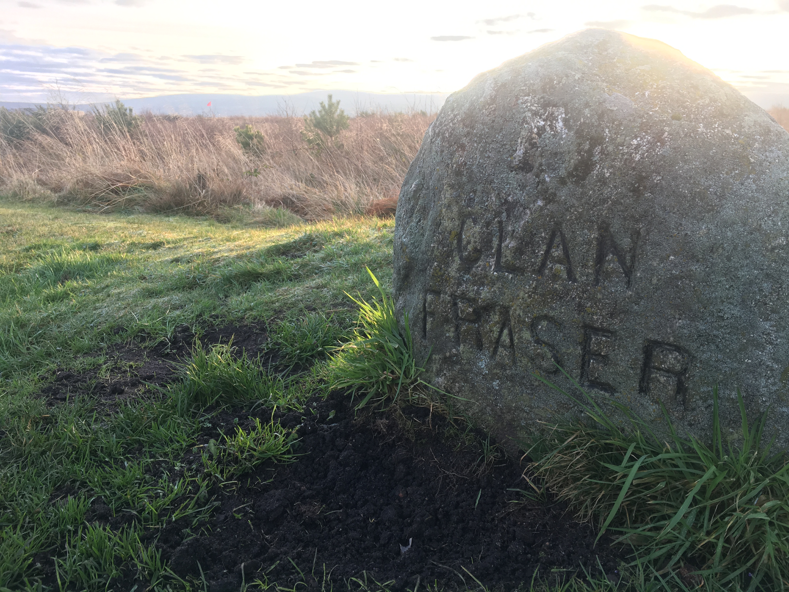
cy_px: 296
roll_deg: +0.3
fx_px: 661
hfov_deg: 61.7
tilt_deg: -13.0
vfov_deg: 48.2
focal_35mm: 29
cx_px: 394
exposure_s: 1/100
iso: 25
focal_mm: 4.15
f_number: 2.2
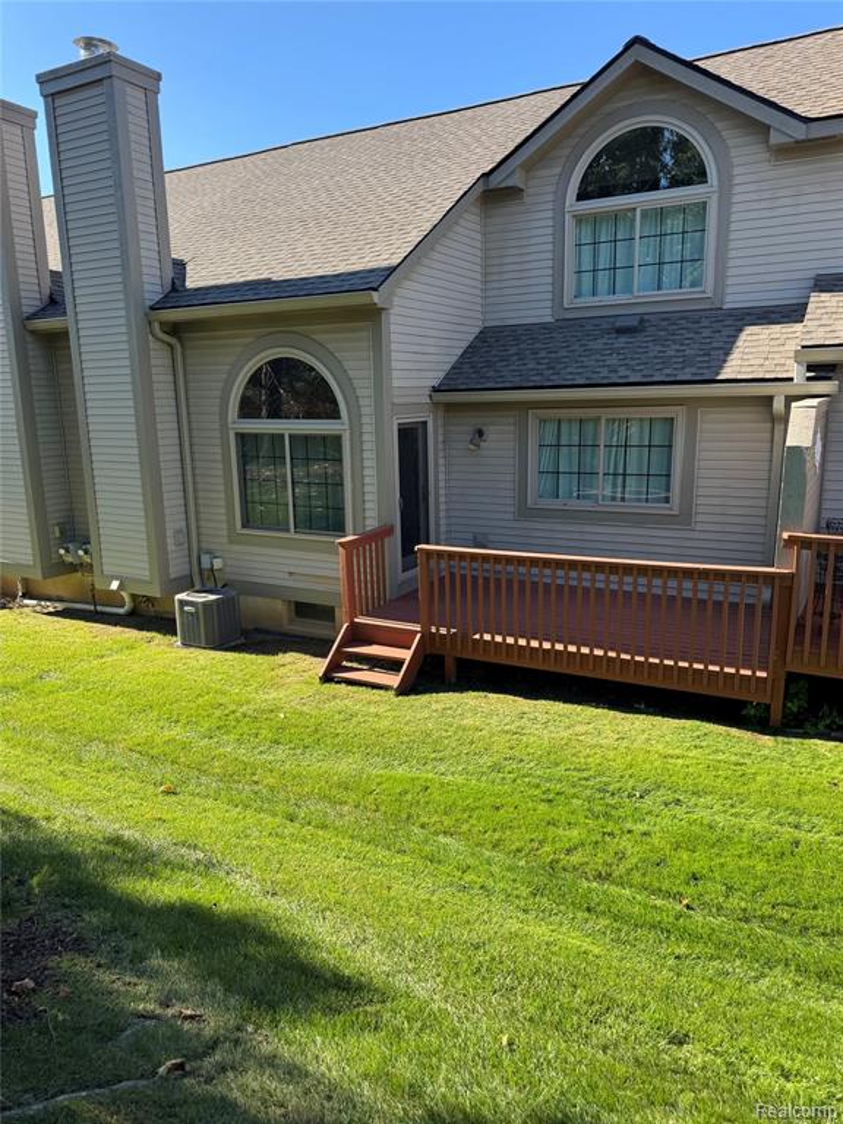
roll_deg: +1.3
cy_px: 562
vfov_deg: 71.6
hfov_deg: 56.8
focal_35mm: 24
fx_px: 779
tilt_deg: -11.5
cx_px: 422
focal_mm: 6.76
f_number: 1.78
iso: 80
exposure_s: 1/1131
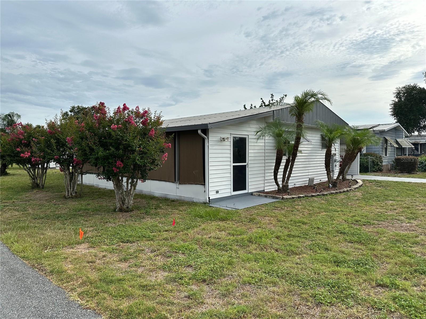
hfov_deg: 71.6
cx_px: 213
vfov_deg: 56.8
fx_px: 295
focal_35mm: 24
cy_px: 160
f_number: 1.78
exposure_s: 1/4762
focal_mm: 6.86
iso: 80
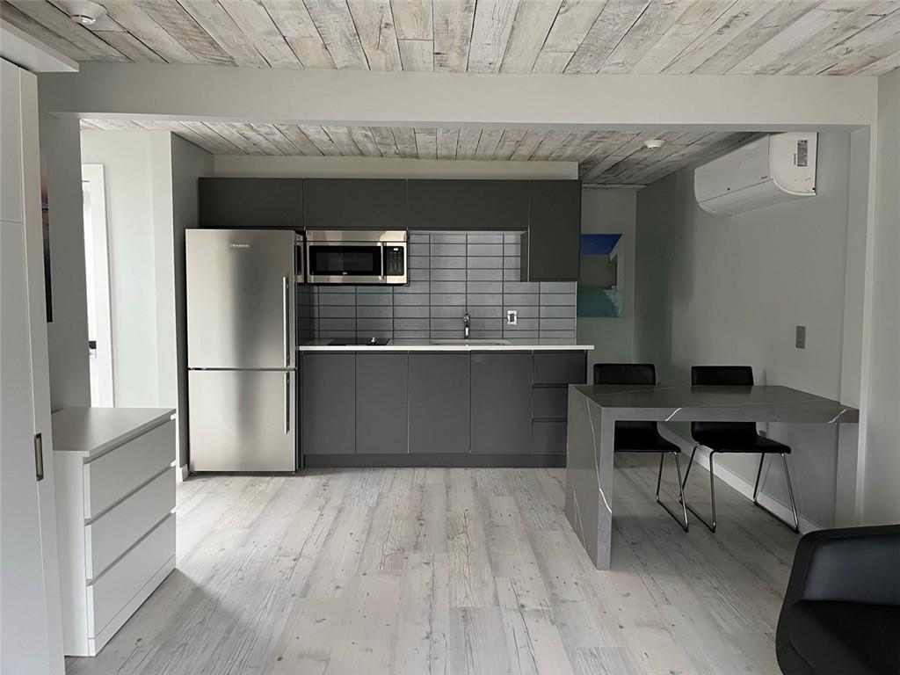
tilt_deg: -4.1
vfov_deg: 53.1
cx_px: 450
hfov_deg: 67.3
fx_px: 676
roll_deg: -0.4
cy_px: 338
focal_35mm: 26
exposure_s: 1/60
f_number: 1.6
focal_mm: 5.1
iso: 250
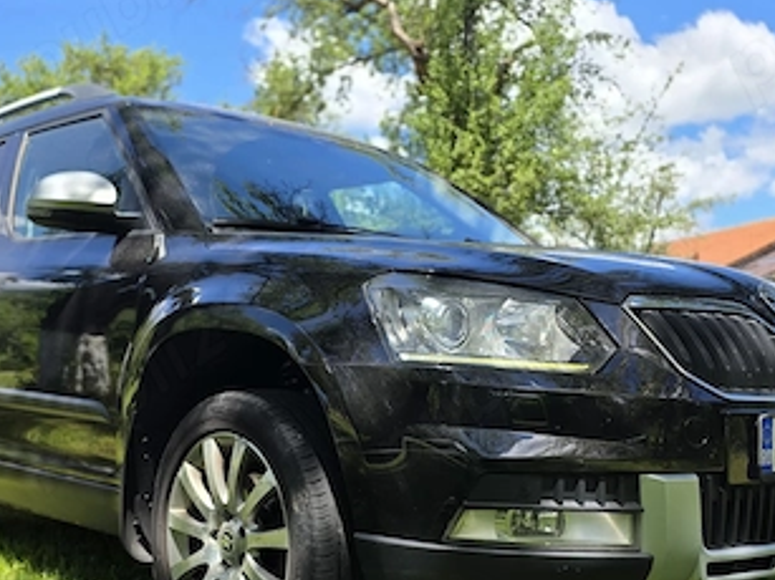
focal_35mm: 45
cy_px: 381
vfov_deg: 31.9
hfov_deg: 42.1
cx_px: 358
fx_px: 1007
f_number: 1.7
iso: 12
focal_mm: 6.3
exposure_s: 1/414
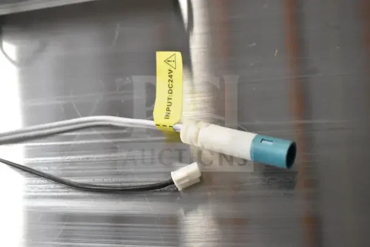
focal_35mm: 57
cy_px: 124
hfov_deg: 35.0
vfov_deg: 23.8
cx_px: 185
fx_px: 586
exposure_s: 1/125
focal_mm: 38
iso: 6400
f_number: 5.6
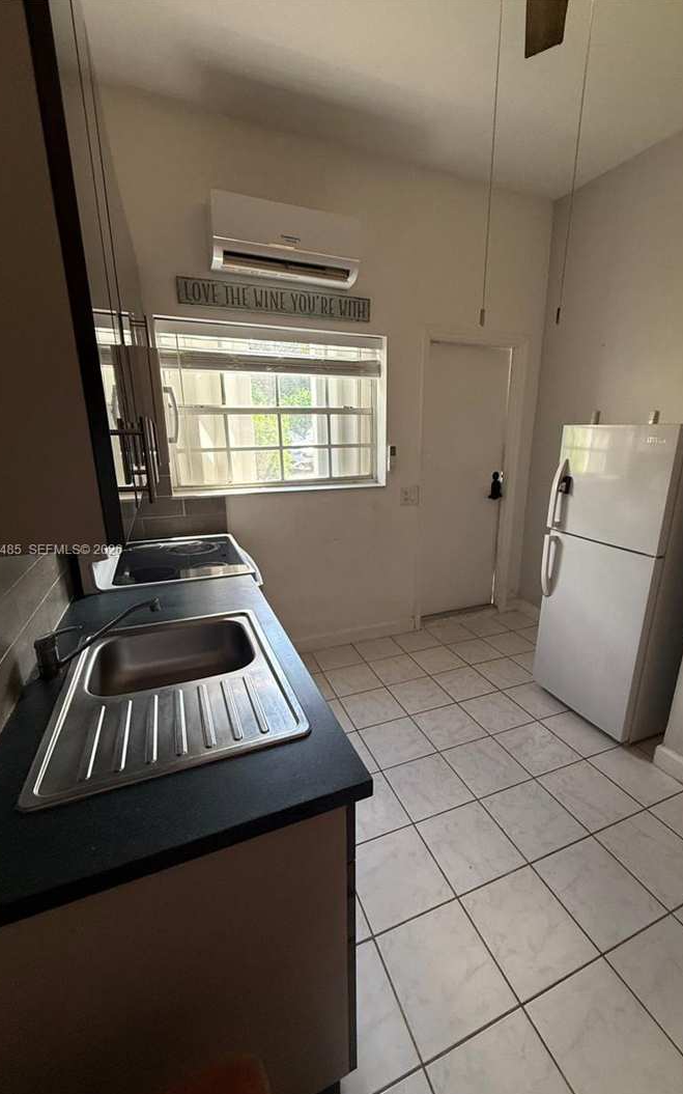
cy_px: 551
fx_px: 447
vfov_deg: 101.5
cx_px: 367
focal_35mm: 15
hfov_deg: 74.7
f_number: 2.2
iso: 160
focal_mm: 2.22
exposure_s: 1/120
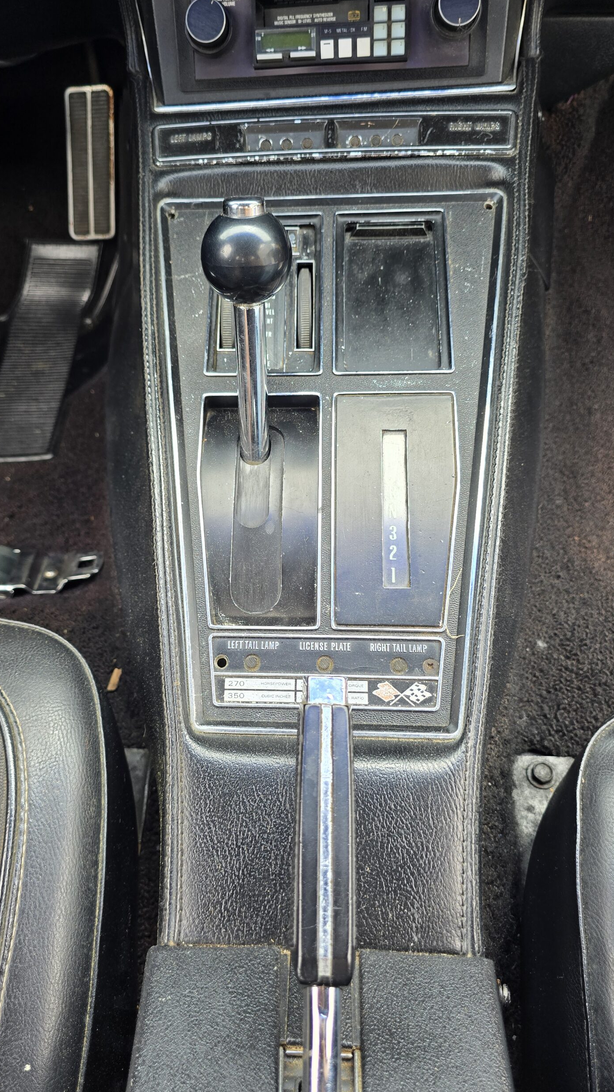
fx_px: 752
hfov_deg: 44.3
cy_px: 549
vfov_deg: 71.9
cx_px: 265
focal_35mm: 26
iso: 64
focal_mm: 6.3
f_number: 1.7
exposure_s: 1/180
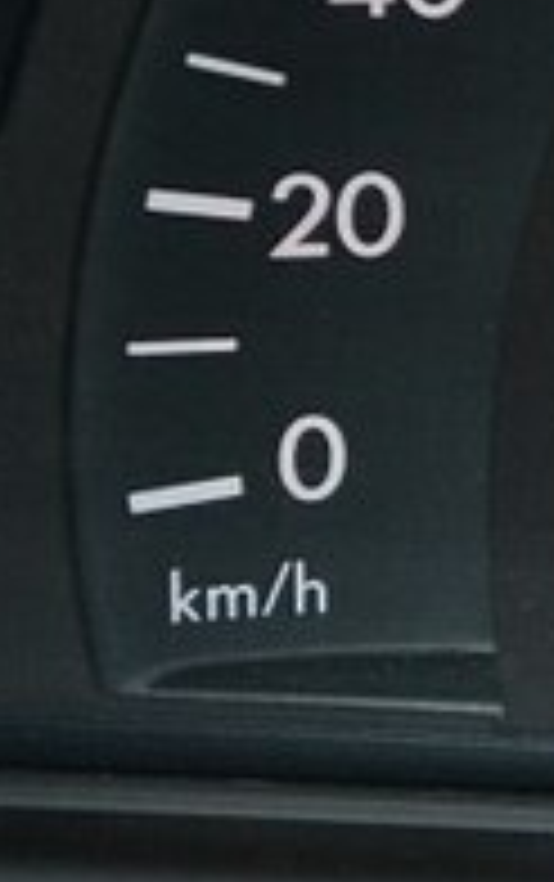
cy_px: 234
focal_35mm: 226
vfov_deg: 9.3
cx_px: 1459
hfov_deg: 5.6
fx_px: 5444
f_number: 5.3
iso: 1250
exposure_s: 1/60
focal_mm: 44
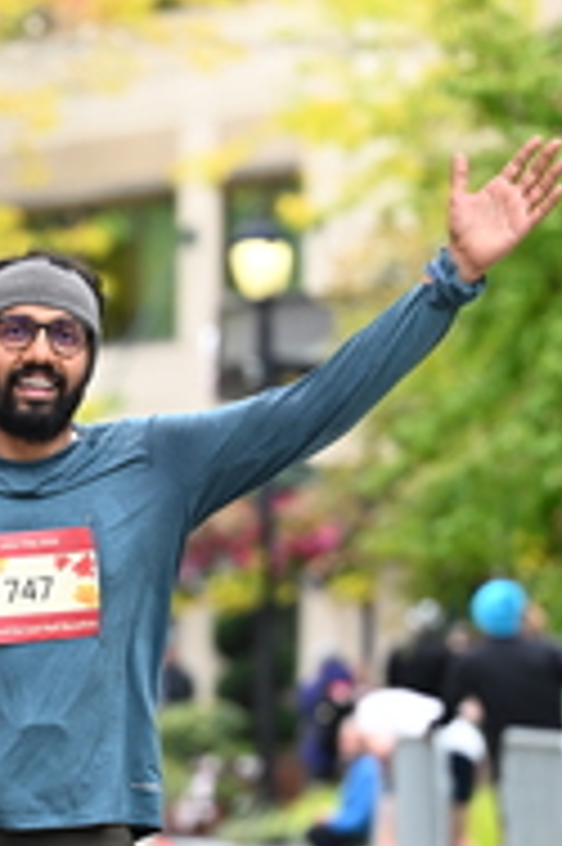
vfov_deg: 6.7
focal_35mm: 308
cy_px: 554
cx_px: 7
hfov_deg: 4.4
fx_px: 7225
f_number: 2.8
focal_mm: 105
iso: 640
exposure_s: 1/1600
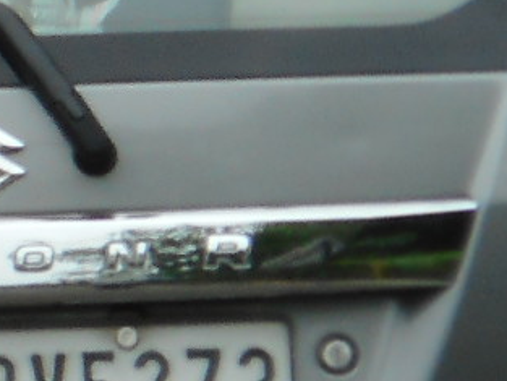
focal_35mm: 740
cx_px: -1293
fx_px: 10842
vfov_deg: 2.0
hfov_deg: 2.6
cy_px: -391
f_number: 5.8
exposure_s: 1/160
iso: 80
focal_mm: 18.2
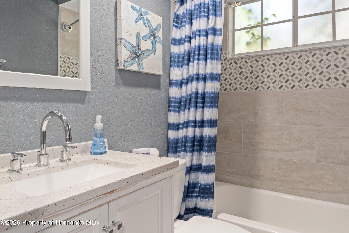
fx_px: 233
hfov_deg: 73.7
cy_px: 116
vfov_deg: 53.1
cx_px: 174
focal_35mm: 24
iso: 320
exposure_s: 1/1.25
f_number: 8
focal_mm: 16
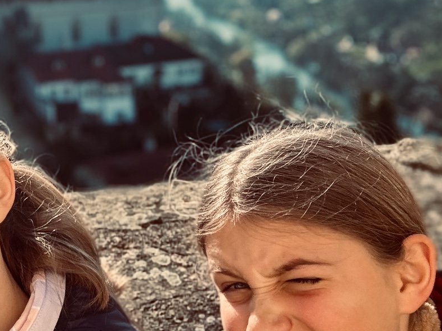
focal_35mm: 60
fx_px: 766
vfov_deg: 23.6
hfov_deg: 28.6
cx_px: -69
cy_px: 21
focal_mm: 2.69
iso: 25
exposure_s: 1/1125
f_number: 1.9
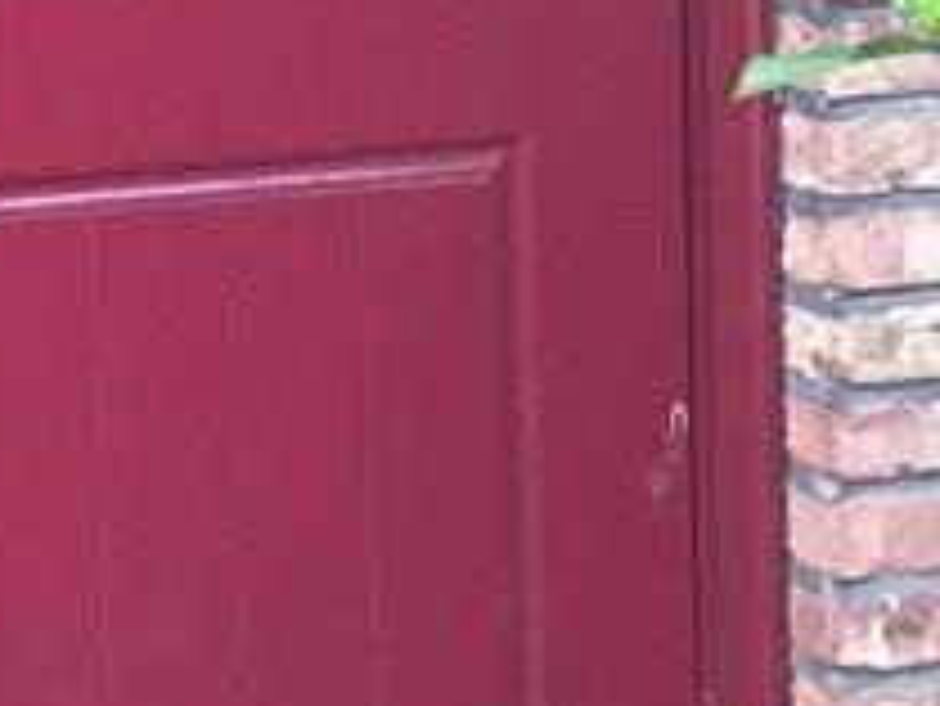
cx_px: -499
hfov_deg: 13.5
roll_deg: +2.9
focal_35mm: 137
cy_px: -234
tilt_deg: -5.9
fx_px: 3722
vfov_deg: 10.6
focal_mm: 3.99
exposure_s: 1/30
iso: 20
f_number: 1.8
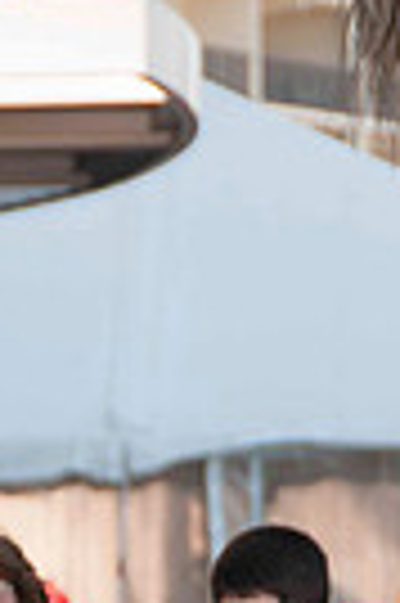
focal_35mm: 530
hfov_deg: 2.6
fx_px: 8856
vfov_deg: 3.9
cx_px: 88
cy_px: 994
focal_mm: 105
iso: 100
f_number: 5.6
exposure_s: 1/200
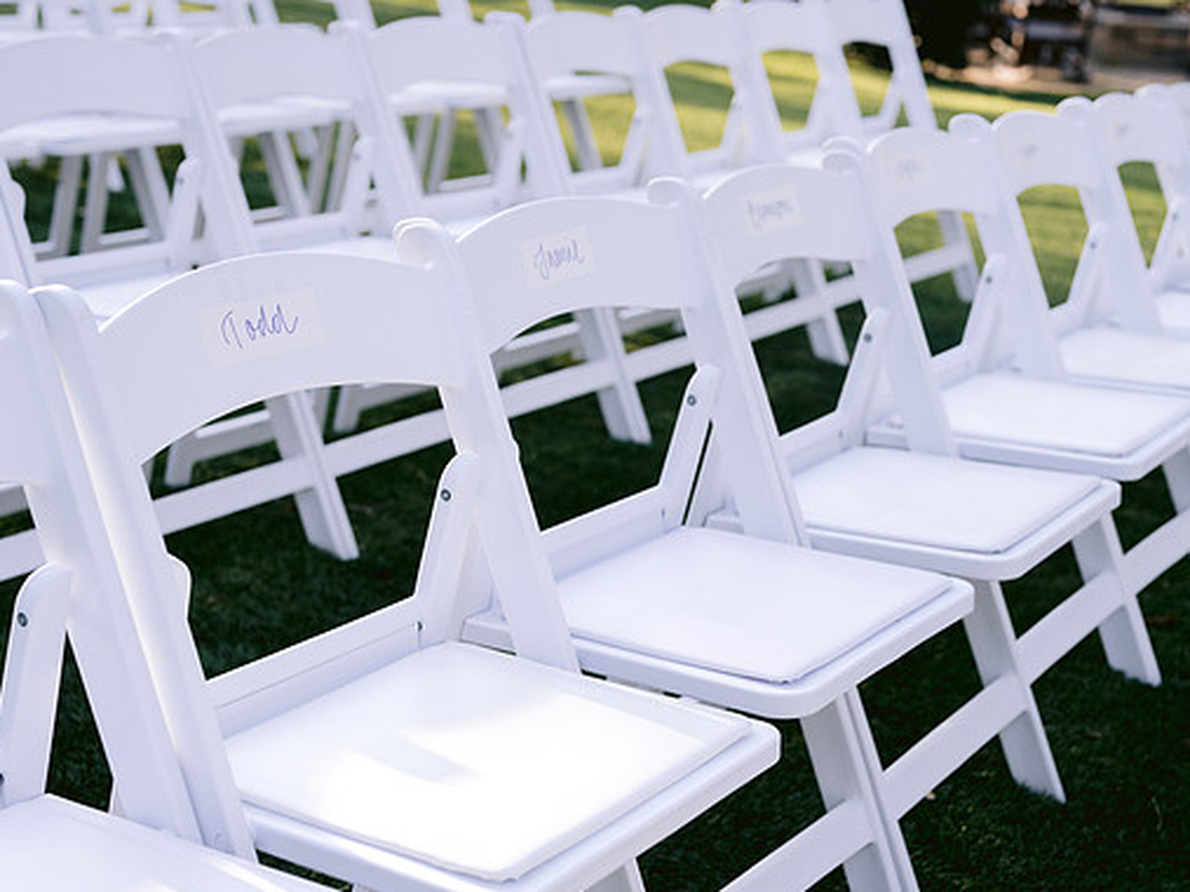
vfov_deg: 26.5
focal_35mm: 55
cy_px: 452
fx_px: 1890
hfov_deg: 34.9
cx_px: 561
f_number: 4
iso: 400
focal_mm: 50
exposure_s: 1/640
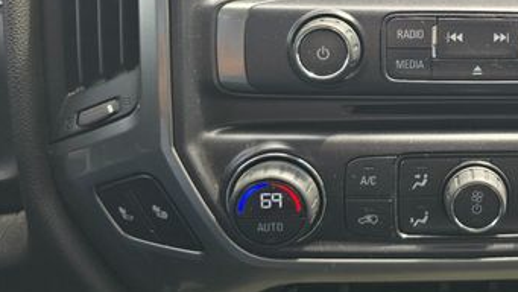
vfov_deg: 24.8
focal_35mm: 47
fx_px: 646
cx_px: 482
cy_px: 33
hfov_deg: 39.9
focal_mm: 6.3
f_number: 1.7
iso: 40
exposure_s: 1/180
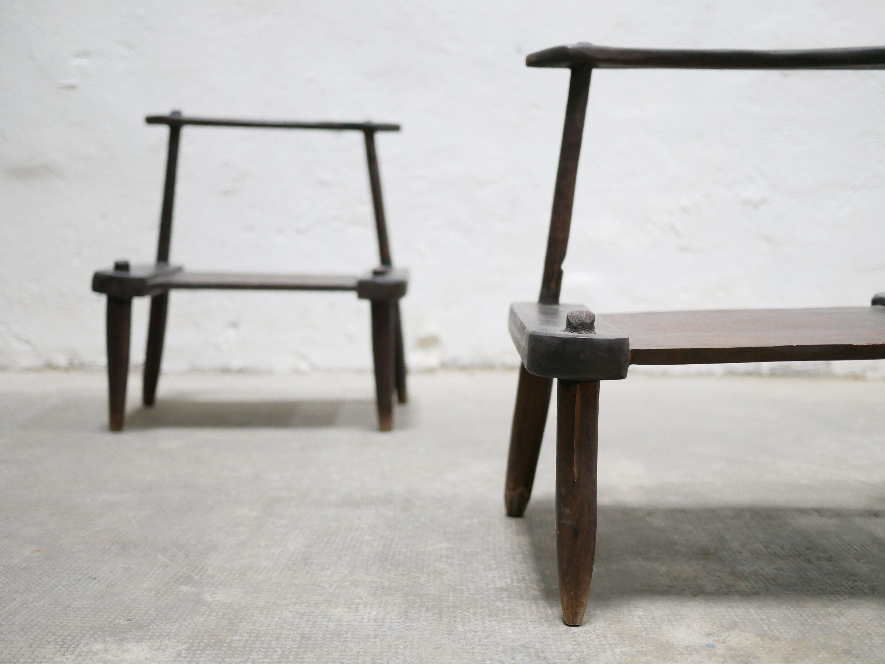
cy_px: 332
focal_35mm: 40
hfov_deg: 46.8
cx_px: 442
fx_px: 1023
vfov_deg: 36.0
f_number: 1.7
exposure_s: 1/60
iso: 1600
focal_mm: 20
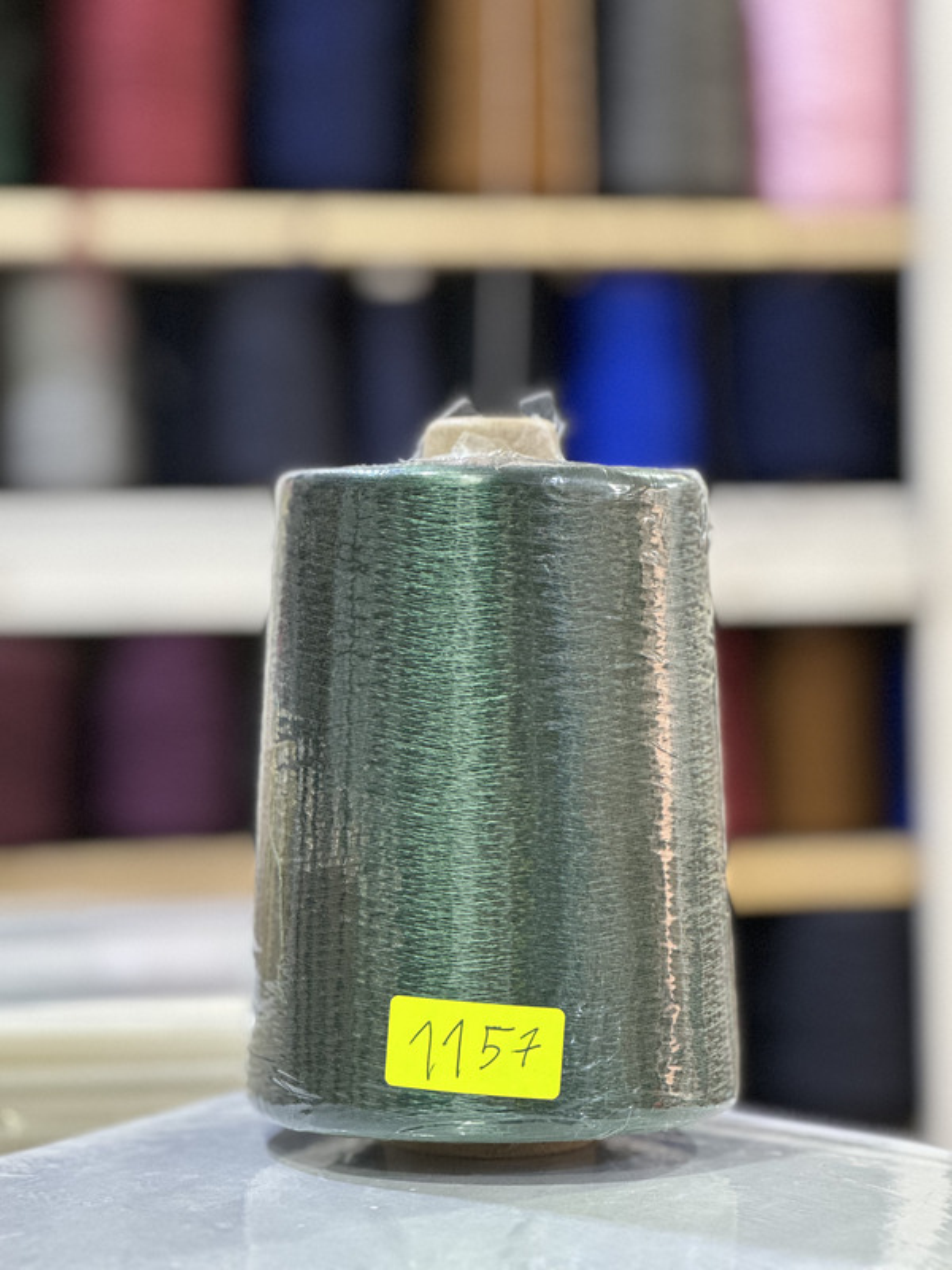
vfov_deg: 25.3
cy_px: 635
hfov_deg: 19.1
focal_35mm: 77
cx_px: 476
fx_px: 2824
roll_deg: +0.5
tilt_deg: -0.9
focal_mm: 9
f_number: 2.8
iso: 400
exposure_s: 1/33
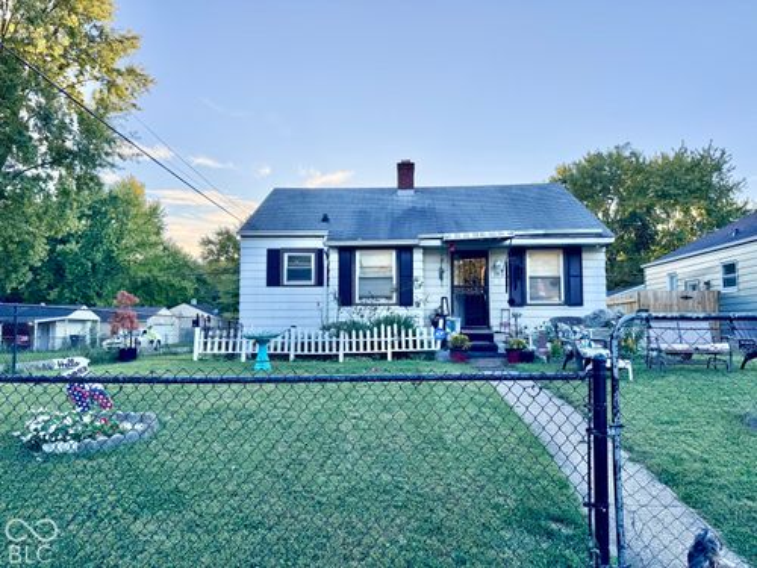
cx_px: 378
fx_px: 525
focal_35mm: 24
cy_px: 284
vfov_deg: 56.8
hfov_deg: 71.6
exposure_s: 1/1151
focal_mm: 6.76
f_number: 1.78
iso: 80
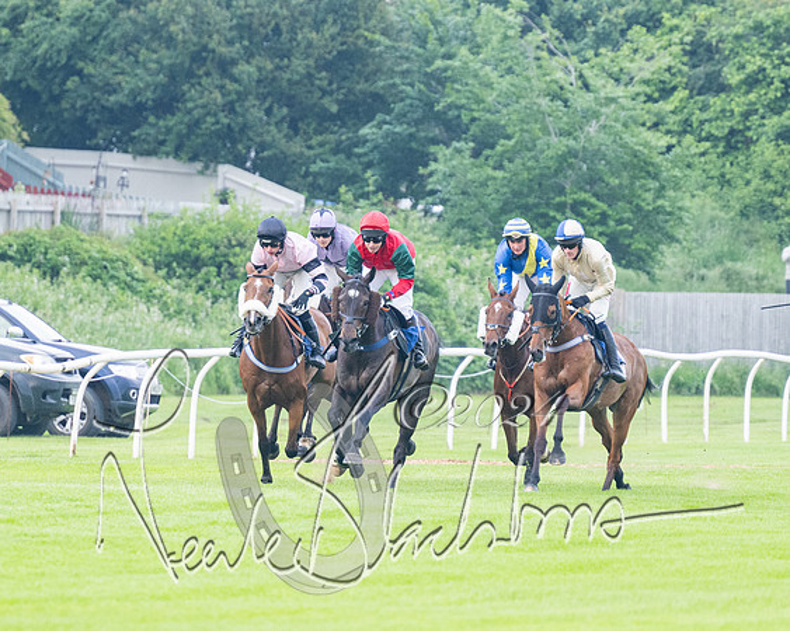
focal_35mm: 538
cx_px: 434
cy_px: 319
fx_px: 12579
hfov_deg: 3.6
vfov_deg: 2.9
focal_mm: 250
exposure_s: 1/800
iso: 800
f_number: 4
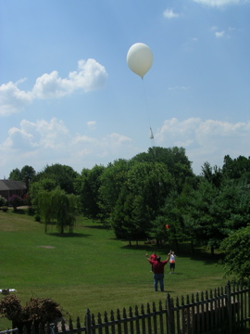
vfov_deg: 49.0
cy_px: 167
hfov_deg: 37.7
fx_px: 366
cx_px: 125
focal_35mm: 38
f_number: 5.6
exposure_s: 1/575
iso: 50
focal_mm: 5.8
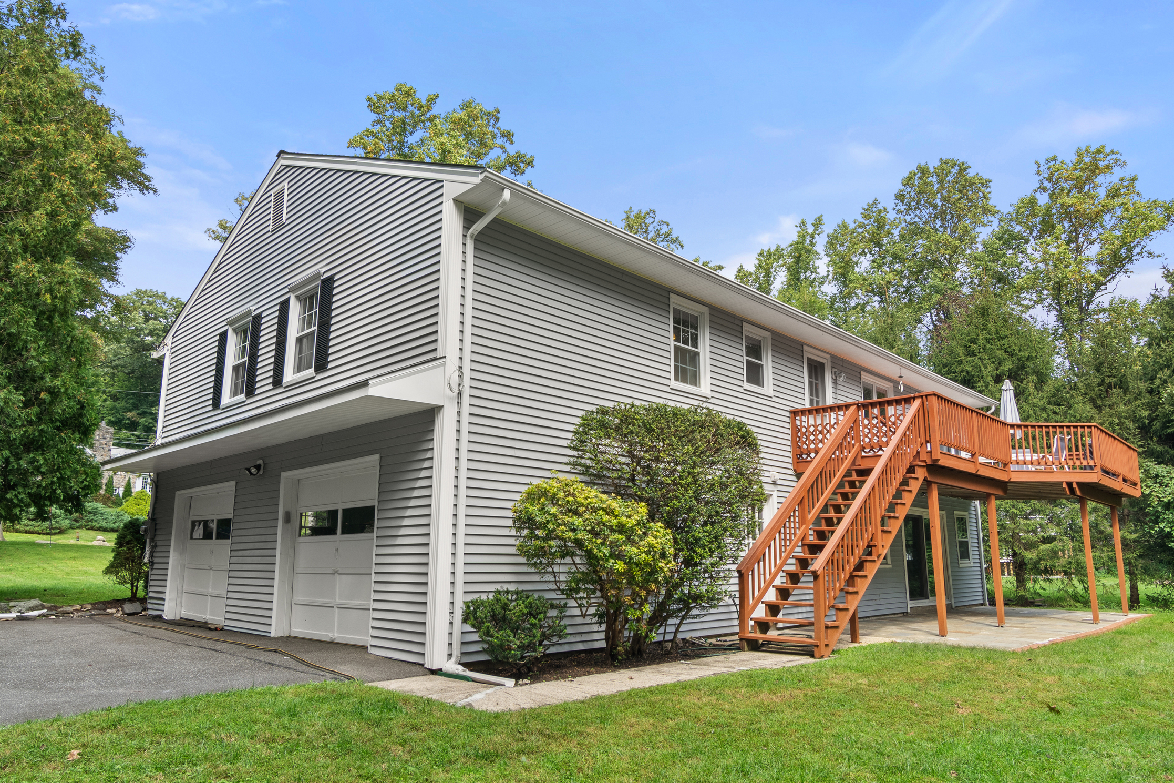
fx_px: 717
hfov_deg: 78.5
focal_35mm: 22
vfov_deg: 57.1
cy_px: 425
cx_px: 622
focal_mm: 11
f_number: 8
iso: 100
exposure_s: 1/25
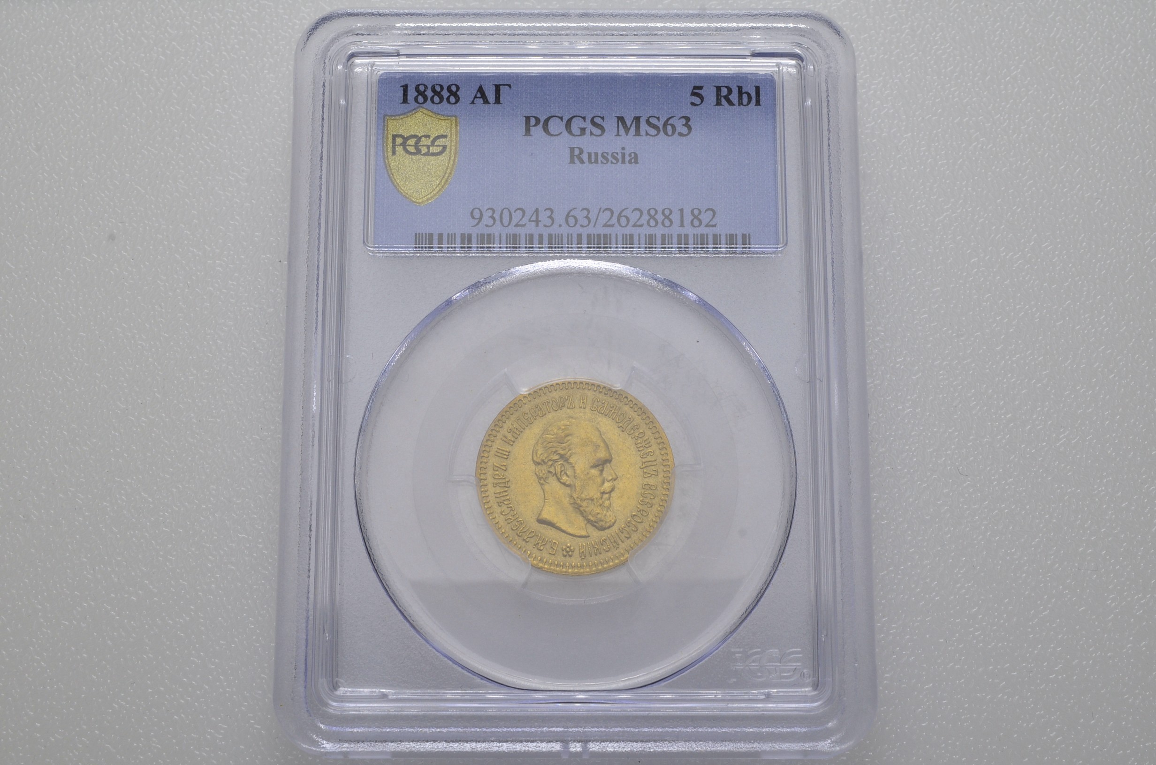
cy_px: 382
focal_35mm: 54
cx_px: 578
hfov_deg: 36.9
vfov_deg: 25.0
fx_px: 1730
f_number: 14
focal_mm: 36
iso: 400
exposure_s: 1/250
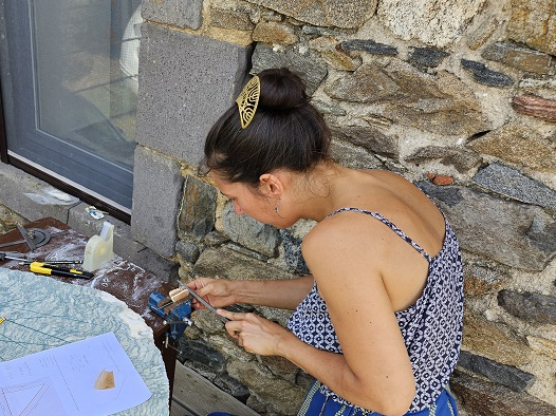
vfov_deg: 40.1
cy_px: 284
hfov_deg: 50.5
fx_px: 562
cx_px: 141
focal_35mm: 35
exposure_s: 1/210
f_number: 1.8
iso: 25
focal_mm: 5.4
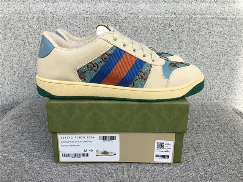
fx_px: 218
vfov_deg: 45.4
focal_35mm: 31
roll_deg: +0.4
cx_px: 122
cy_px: 91
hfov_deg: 58.4
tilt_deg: -19.0
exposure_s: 1/727
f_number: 2.4
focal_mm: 3.3
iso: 25
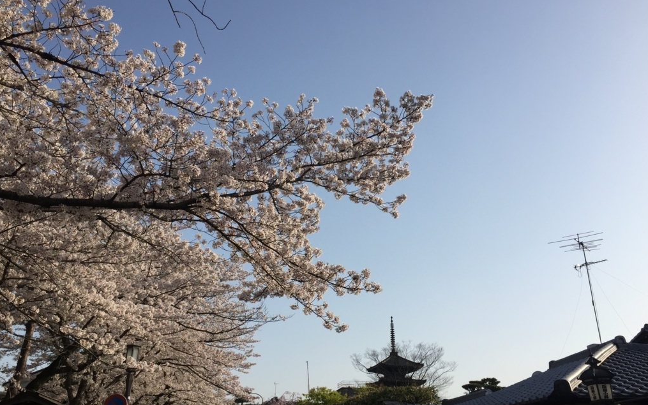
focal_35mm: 31
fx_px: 548
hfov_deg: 61.2
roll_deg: +1.5
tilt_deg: +25.4
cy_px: 213
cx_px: 325
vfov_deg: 40.6
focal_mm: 4.15
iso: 32
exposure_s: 1/2475
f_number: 2.2
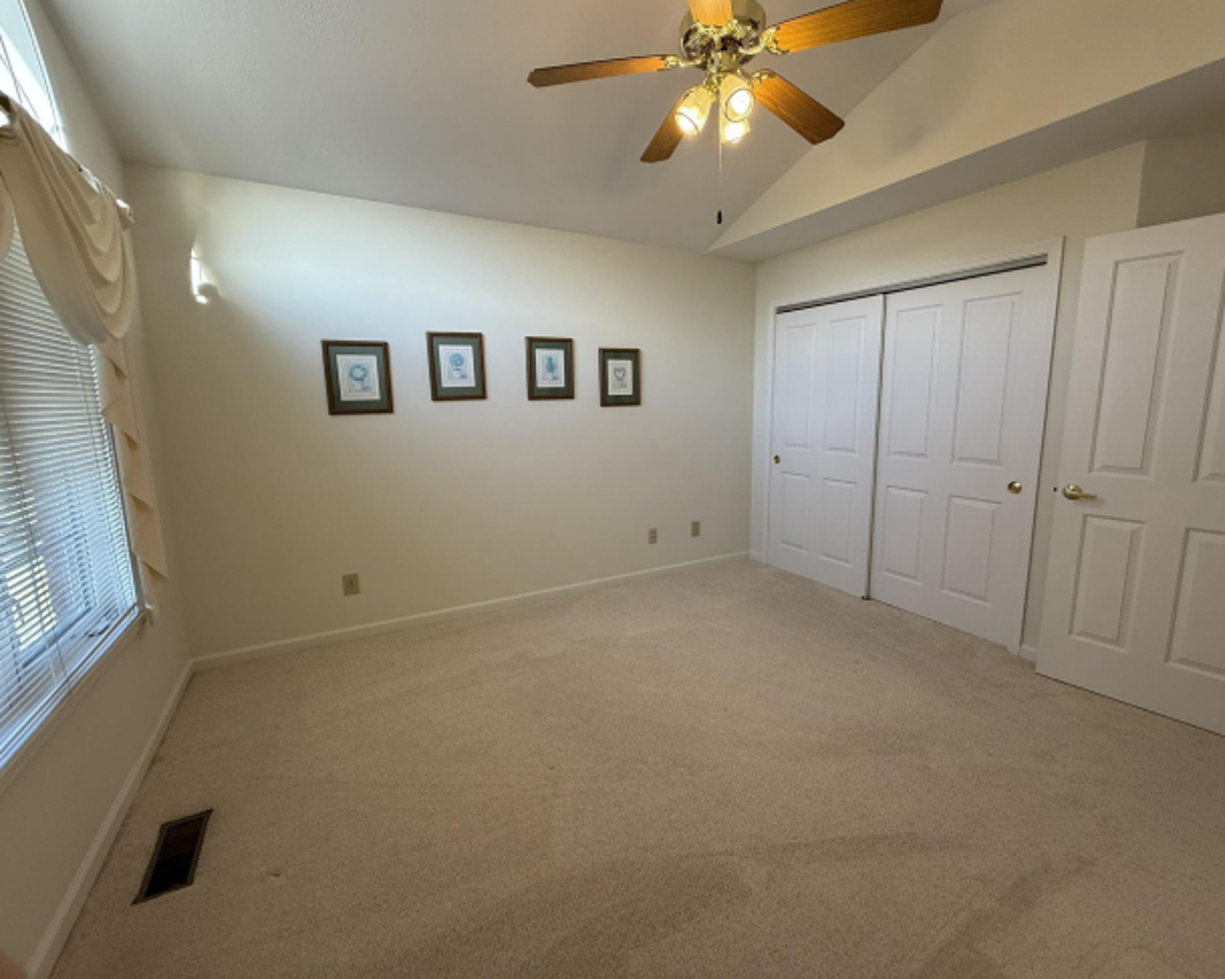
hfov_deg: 96.8
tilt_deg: -8.4
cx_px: 640
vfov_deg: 84.0
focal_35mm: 15
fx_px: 544
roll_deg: +0.3
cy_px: 479
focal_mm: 2.22
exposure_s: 1/120
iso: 160
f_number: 2.2
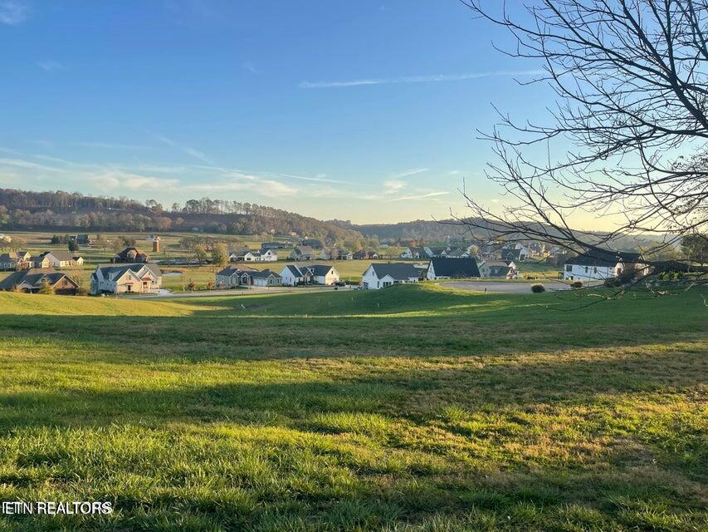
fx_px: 511
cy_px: 266
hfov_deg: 69.4
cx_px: 354
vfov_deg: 54.9
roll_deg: -1.6
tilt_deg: -4.6
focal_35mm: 25
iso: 32
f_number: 1.6
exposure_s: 1/1618
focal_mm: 5.1
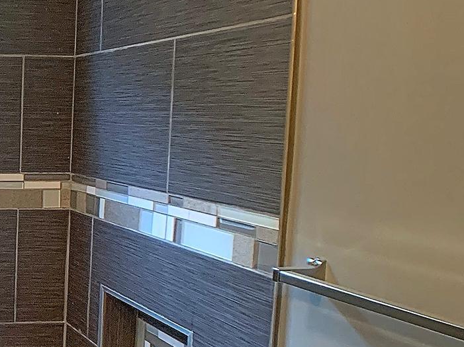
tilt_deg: -4.1
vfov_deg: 19.4
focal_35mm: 76
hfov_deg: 22.3
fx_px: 1018
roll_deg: -1.3
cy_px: 186
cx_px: -180
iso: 250
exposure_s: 1/60
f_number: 1.8
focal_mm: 4.3
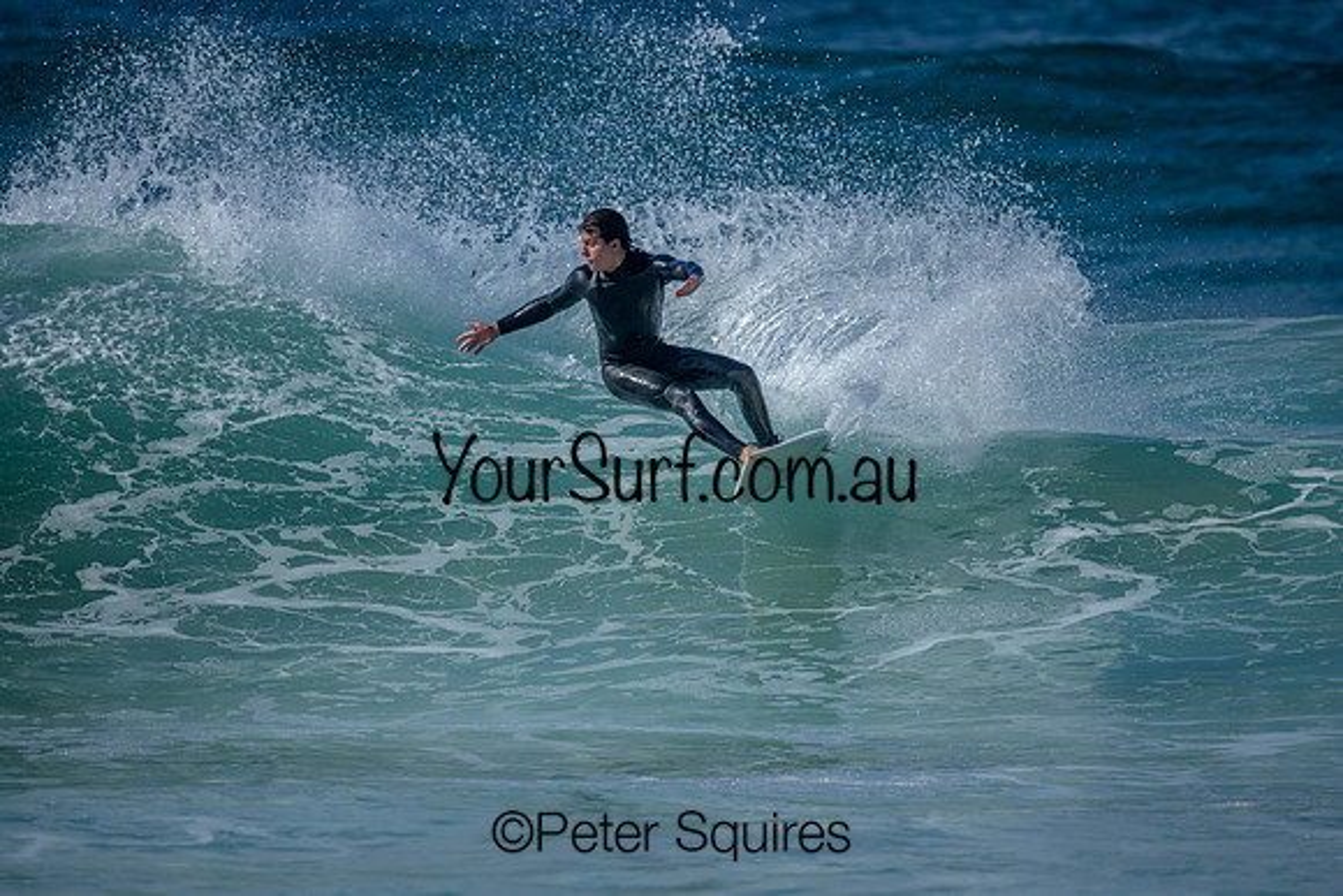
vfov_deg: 1.7
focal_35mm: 800
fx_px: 29850
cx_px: 672
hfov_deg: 2.6
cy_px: 448
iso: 200
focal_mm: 800
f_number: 6.3
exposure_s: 1/2500
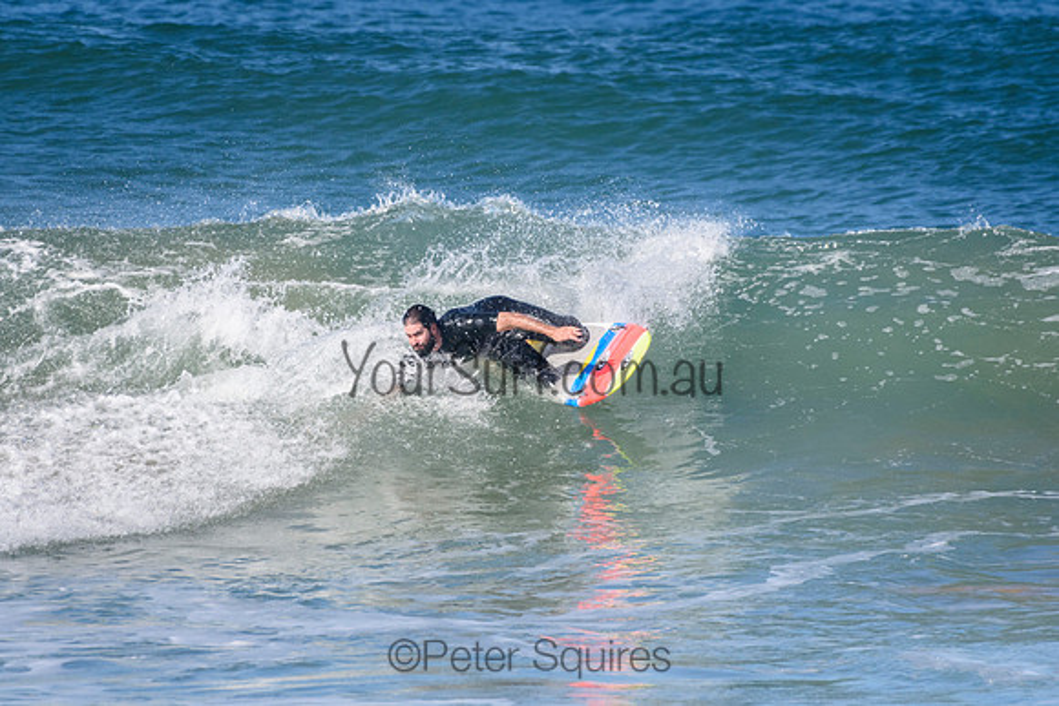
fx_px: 22070
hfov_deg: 2.7
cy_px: 353
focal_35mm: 750
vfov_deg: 1.8
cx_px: 530
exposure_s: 1/4000
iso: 720
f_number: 5.6
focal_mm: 500
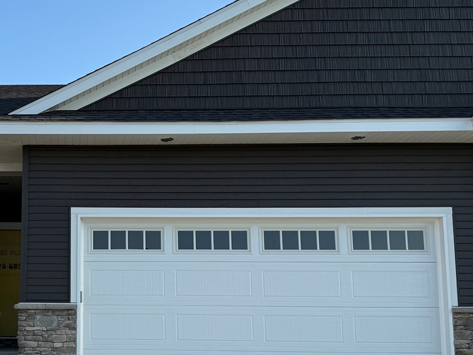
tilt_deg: +7.7
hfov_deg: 33.4
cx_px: 62
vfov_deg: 26.5
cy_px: 228
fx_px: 752
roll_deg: -0.3
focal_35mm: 55
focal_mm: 6.76
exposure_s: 1/1855
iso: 80
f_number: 1.78
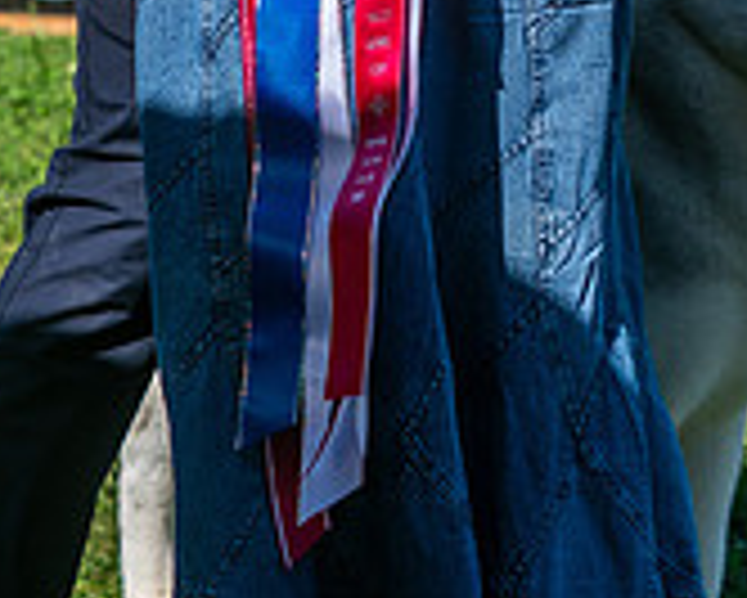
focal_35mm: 286
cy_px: -319
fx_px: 6327
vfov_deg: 5.4
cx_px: 223
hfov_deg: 6.8
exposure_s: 1/1000
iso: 80
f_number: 4
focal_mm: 75
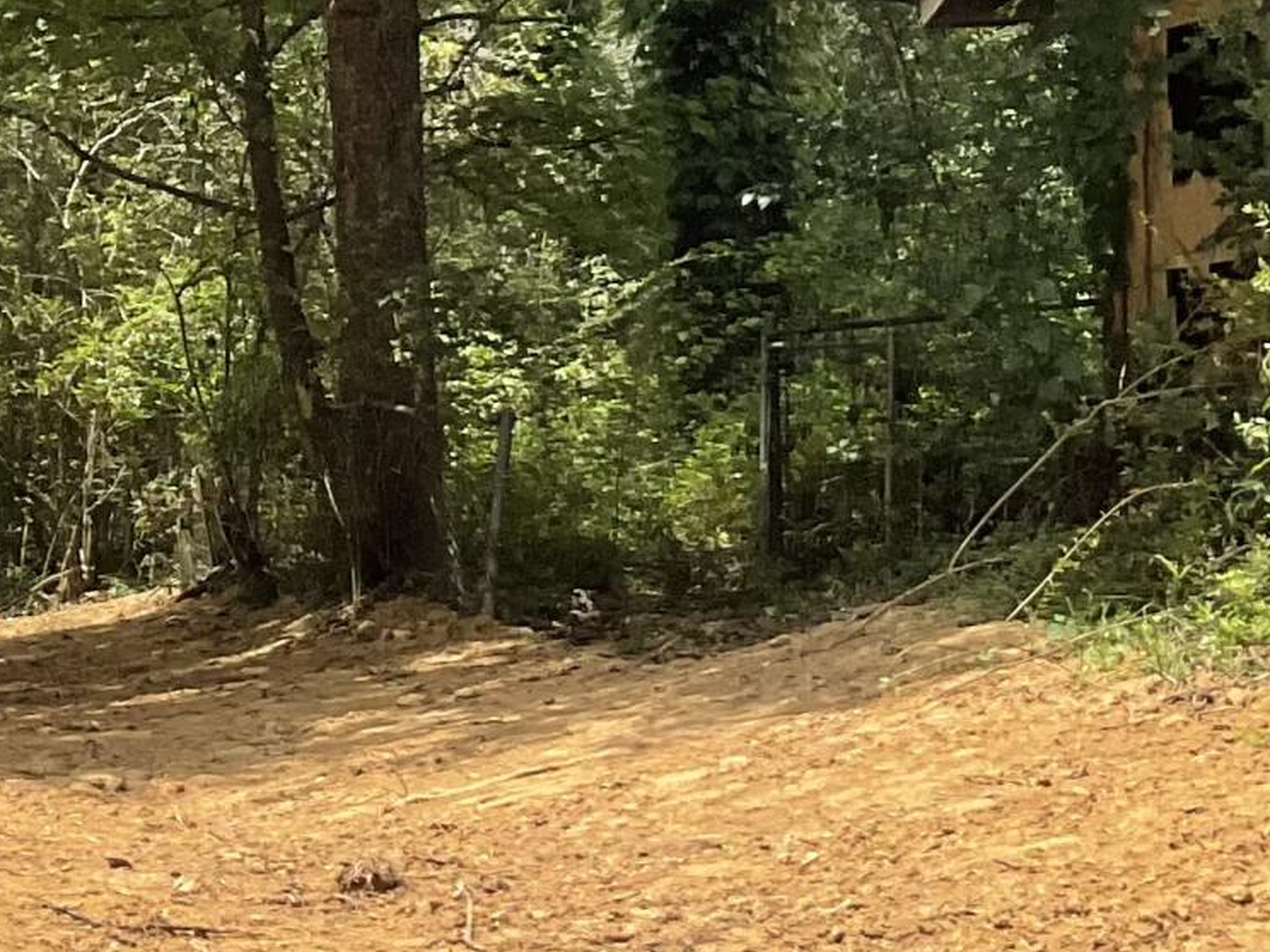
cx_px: -683
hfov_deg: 15.4
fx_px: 4293
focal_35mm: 117
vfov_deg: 12.7
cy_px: 457
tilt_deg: -1.5
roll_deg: +3.1
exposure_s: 1/1121
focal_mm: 3
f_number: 1.8
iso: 16
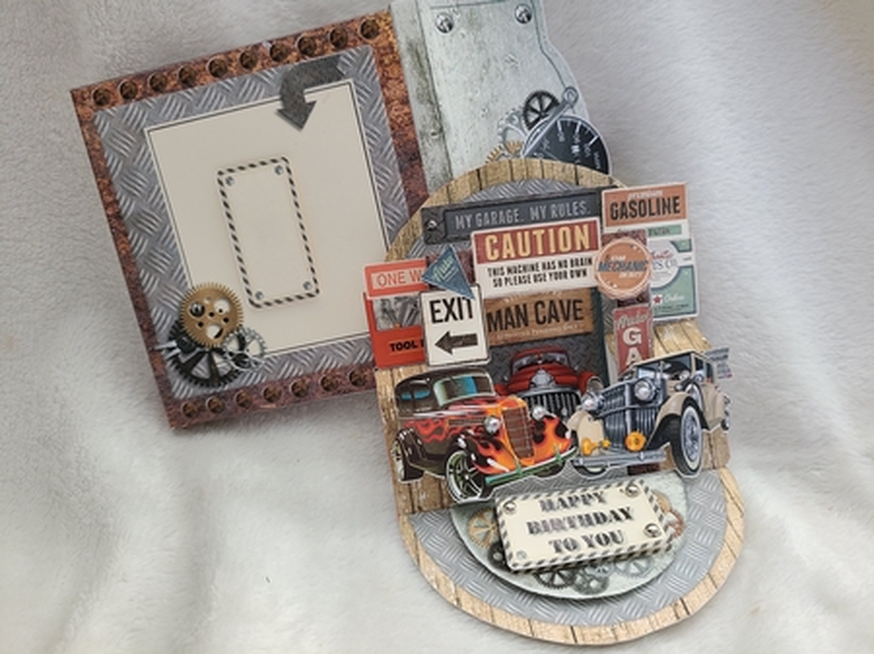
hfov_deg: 67.3
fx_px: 656
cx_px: 437
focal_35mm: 26
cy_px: 327
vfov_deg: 53.0
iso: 80
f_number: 1.8
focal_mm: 5.4
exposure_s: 1/50
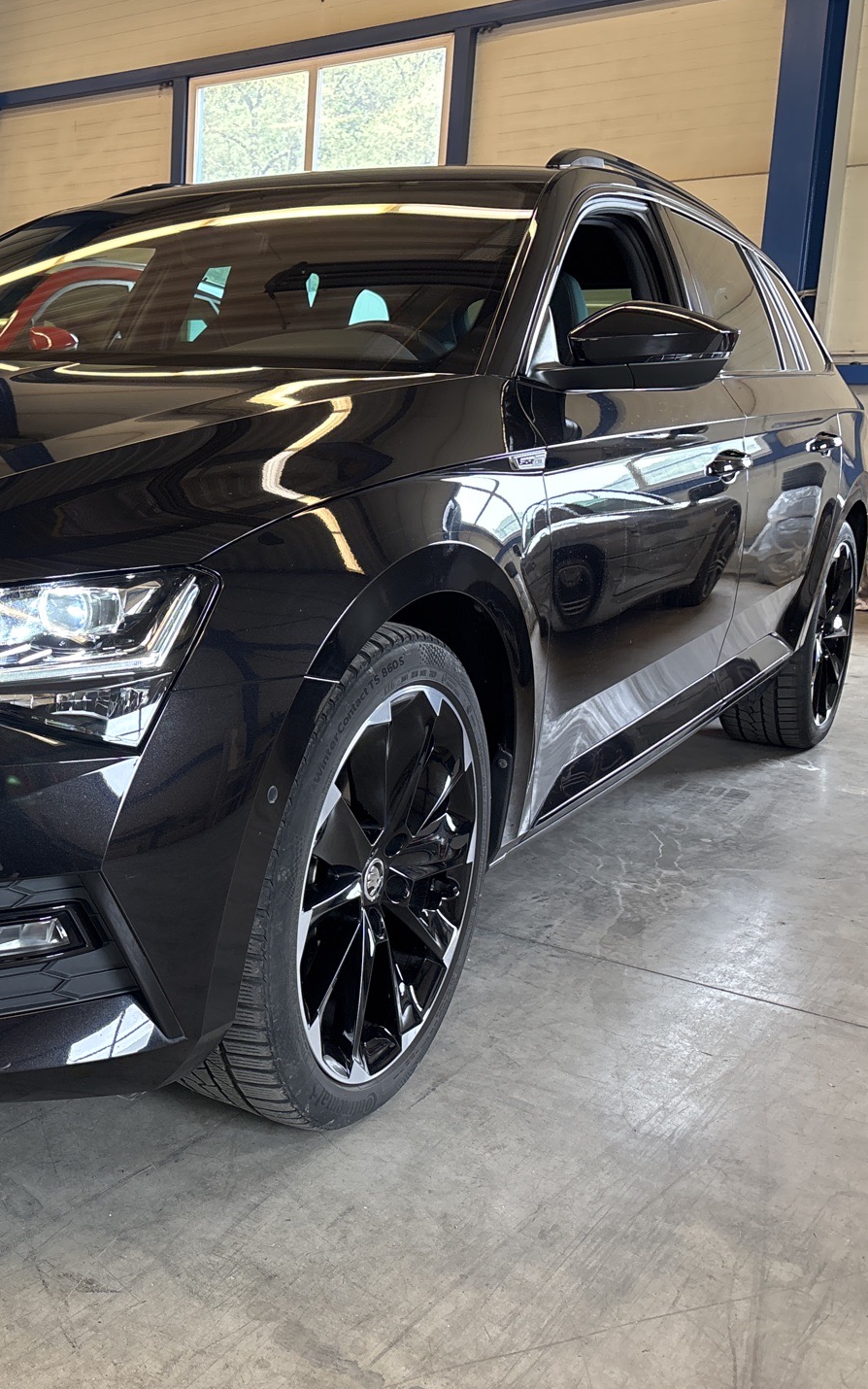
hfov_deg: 32.3
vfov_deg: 52.7
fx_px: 1400
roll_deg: -1.6
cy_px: 692
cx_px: 44
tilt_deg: -11.6
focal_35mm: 37
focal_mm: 5.96
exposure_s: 1/51
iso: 160
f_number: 1.6
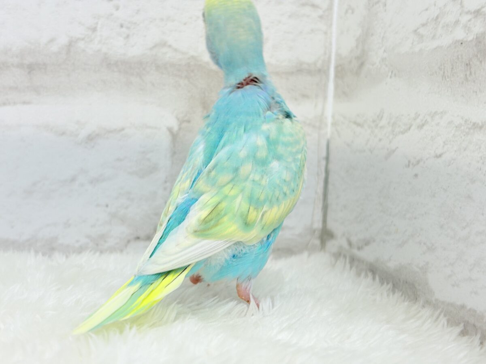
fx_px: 730
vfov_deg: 28.0
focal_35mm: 52
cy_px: 182
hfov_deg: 36.8
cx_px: 243
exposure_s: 1/50
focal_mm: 5.96
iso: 32
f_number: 1.6
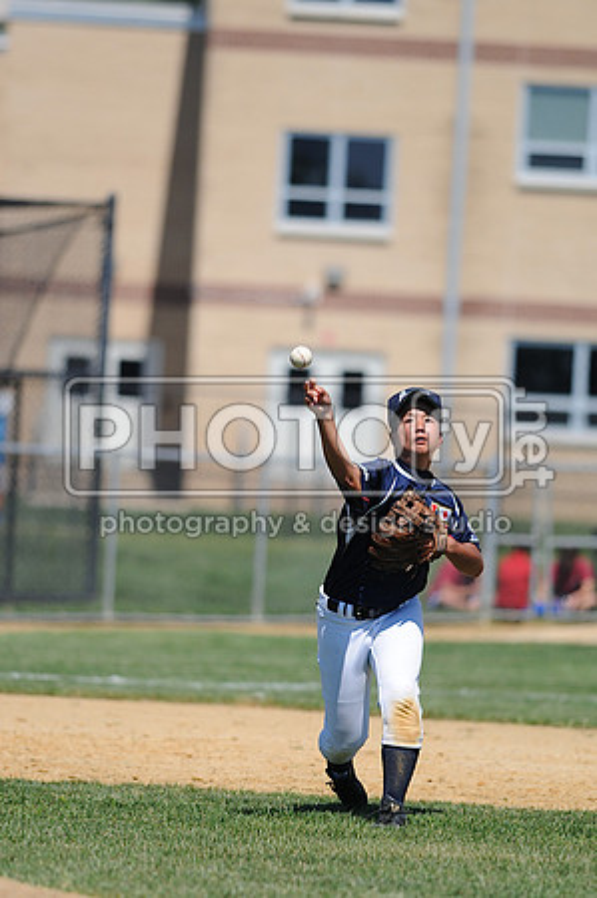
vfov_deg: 4.6
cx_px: 298
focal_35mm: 450
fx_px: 11219
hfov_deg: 3.0
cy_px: 449
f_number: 4
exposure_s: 1/2000
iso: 200
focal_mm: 300
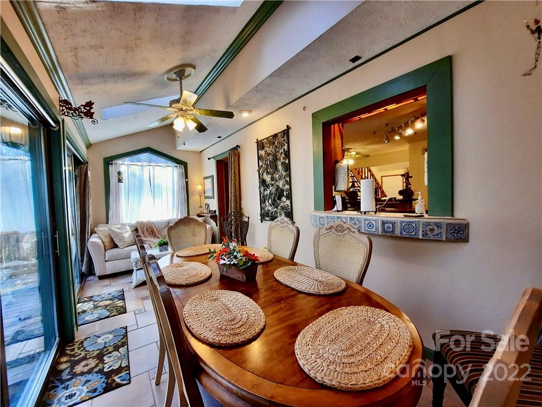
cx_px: 271
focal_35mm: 13
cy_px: 204
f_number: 2.2
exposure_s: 1/40
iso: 80
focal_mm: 1.74
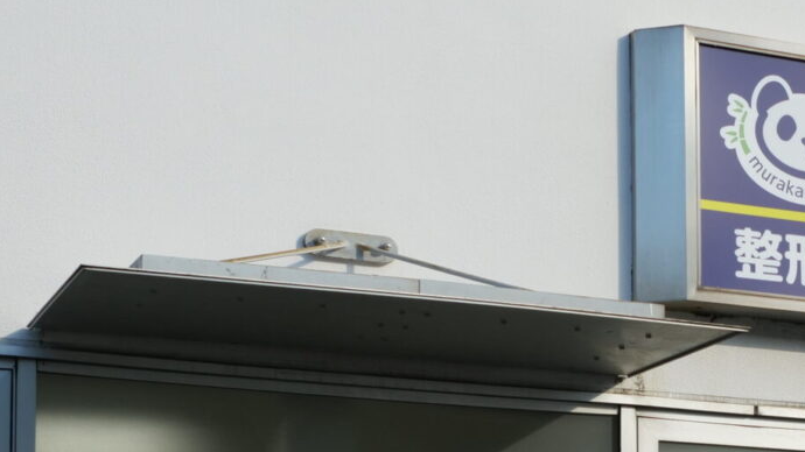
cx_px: 912
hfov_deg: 19.7
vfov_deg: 11.4
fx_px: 2198
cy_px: 621
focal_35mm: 103
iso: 200
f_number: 5
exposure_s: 1/400
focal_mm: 17
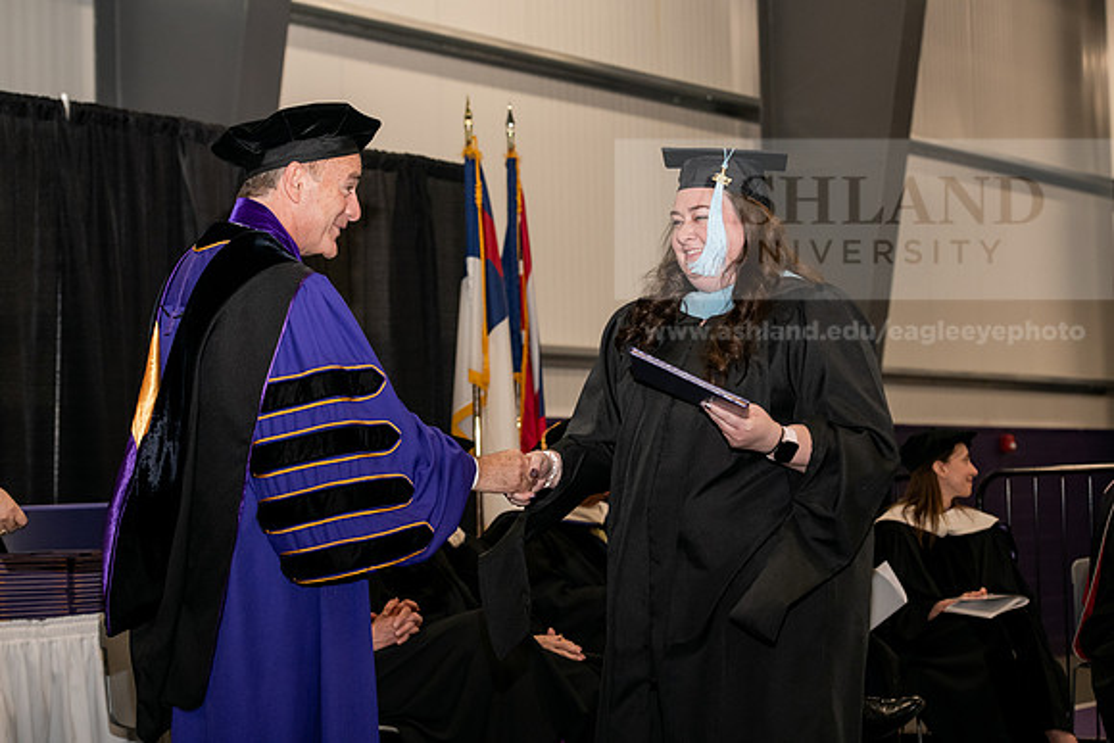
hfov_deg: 23.9
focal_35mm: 85
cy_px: 372
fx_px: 2631
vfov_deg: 16.1
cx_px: 557
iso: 1600
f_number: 5.6
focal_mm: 85
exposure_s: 1/200
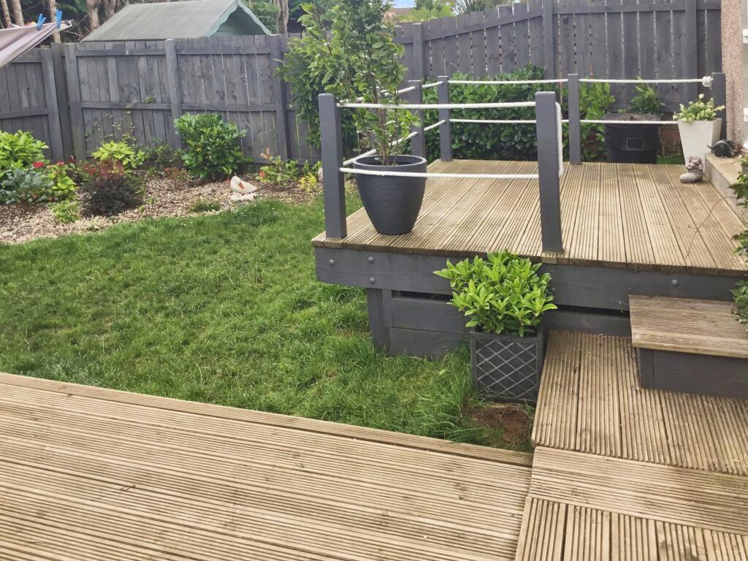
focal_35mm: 31
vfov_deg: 45.4
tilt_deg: -16.0
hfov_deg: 58.4
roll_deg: +1.0
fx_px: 670
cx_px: 374
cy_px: 280
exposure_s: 1/227
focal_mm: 3.3
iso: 25
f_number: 2.4
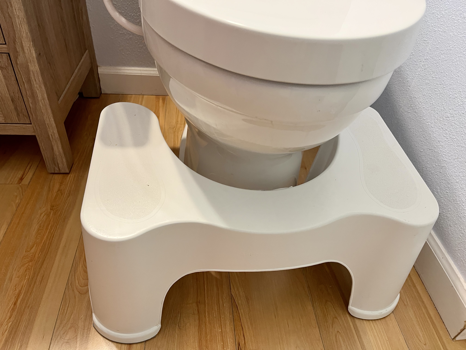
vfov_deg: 53.1
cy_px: 175
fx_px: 350
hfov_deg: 67.3
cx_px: 233
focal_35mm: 26
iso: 250
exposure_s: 1/60
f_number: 1.6
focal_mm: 5.1
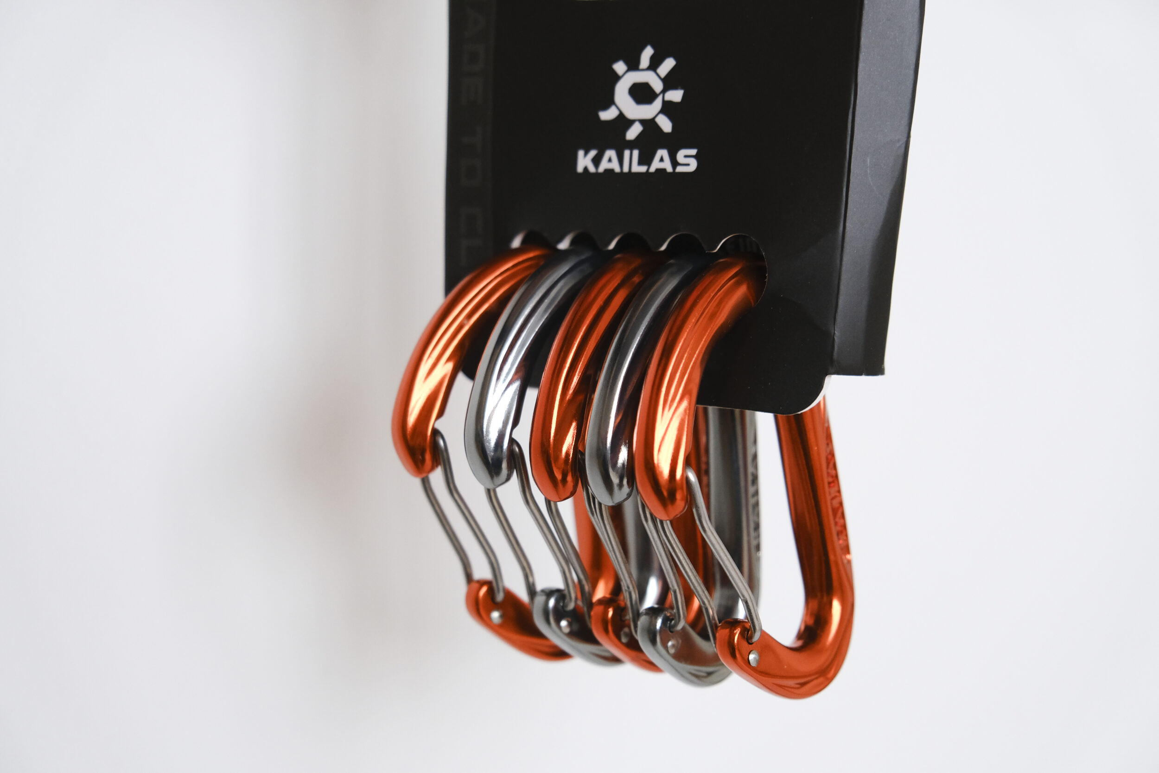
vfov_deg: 27.5
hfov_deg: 40.3
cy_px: 386
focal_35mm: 49
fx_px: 1578
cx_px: 580
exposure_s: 1/125
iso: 1000
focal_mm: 32.9
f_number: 3.6
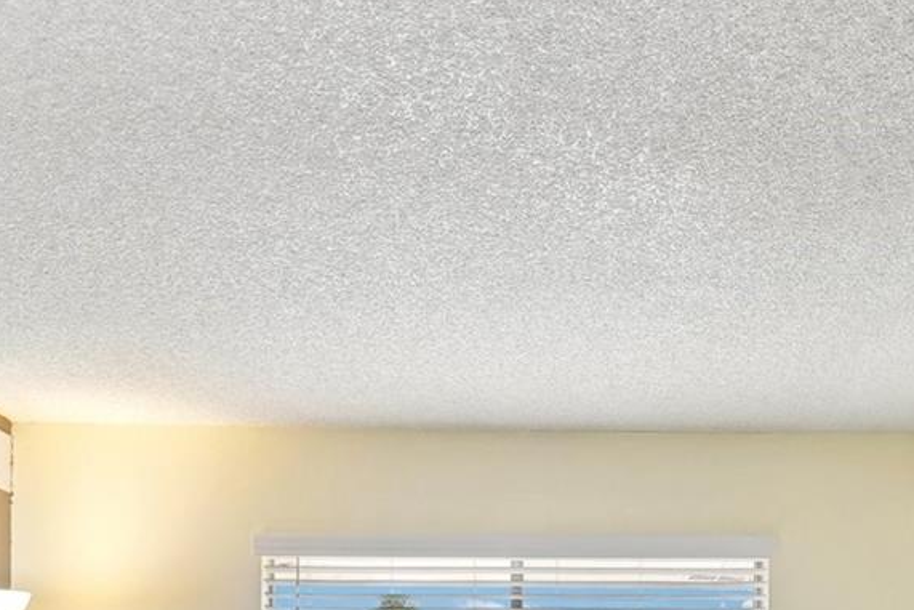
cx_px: 555
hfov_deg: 46.1
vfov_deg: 27.1
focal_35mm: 42
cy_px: 781
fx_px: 1067
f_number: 8
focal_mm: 10
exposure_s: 1/10
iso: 400
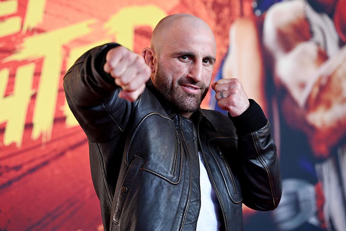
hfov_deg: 18.6
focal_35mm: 110
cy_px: 116
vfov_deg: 12.5
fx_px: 1057
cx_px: 173
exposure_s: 1/250
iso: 800
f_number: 3.5
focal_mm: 110
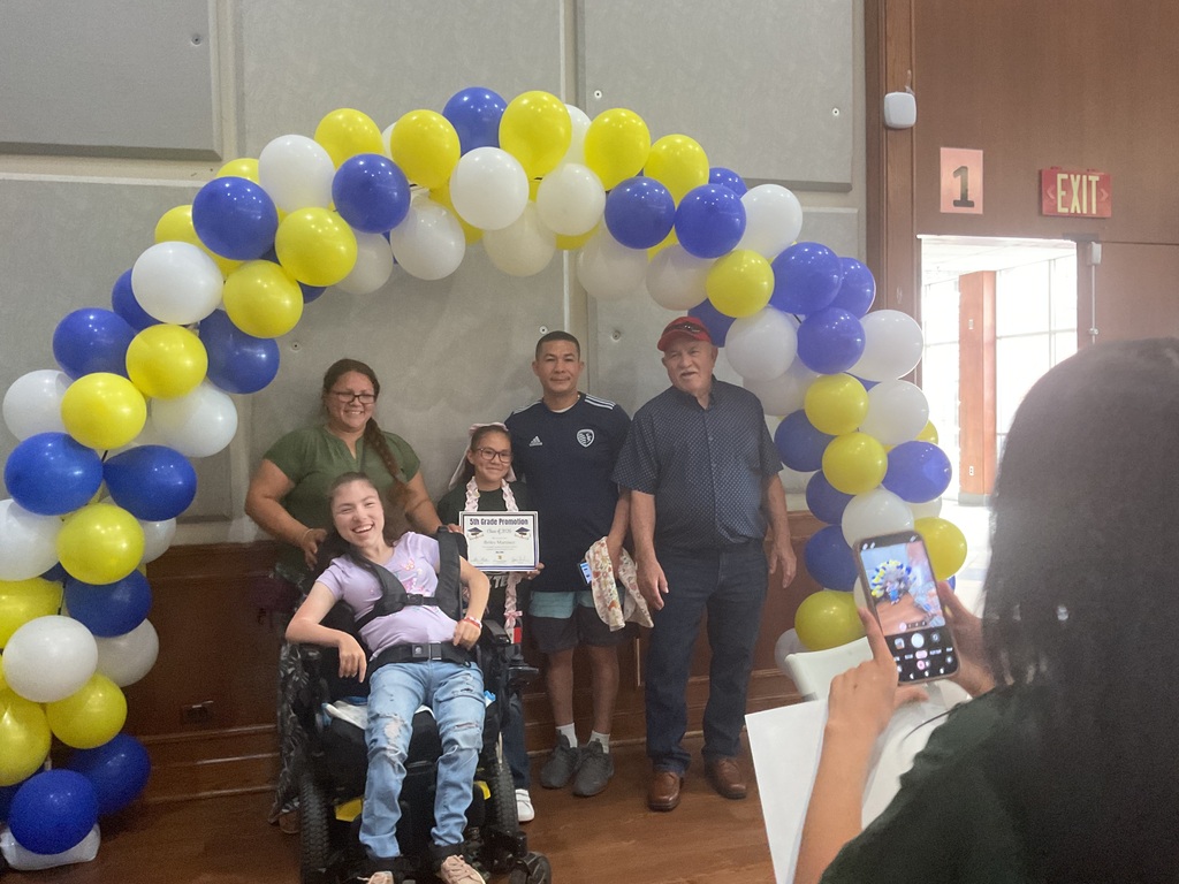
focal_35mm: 29
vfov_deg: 48.2
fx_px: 988
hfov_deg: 61.7
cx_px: 590
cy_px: 442
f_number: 1.8
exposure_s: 1/30
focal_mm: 3
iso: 400
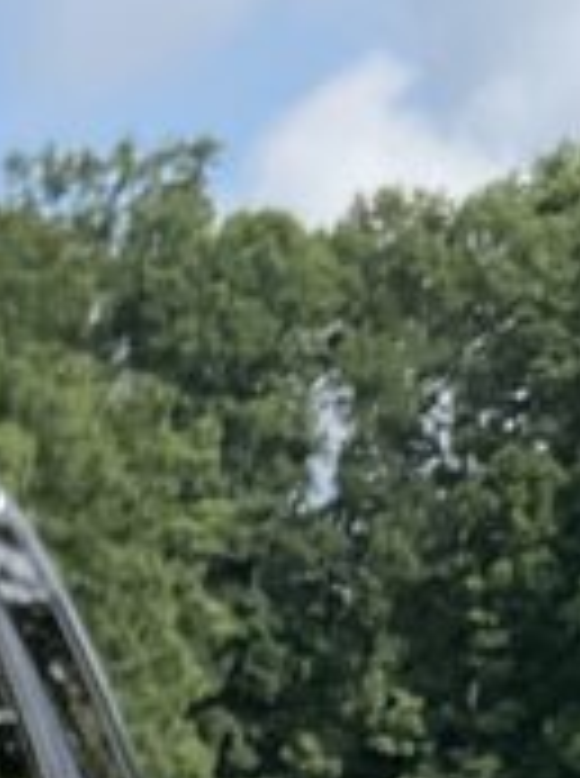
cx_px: -558
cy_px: 2208
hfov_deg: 8.2
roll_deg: -0.1
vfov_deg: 9.4
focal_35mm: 172
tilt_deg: -16.9
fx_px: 3857
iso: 16
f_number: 1.8
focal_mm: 3
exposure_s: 1/883
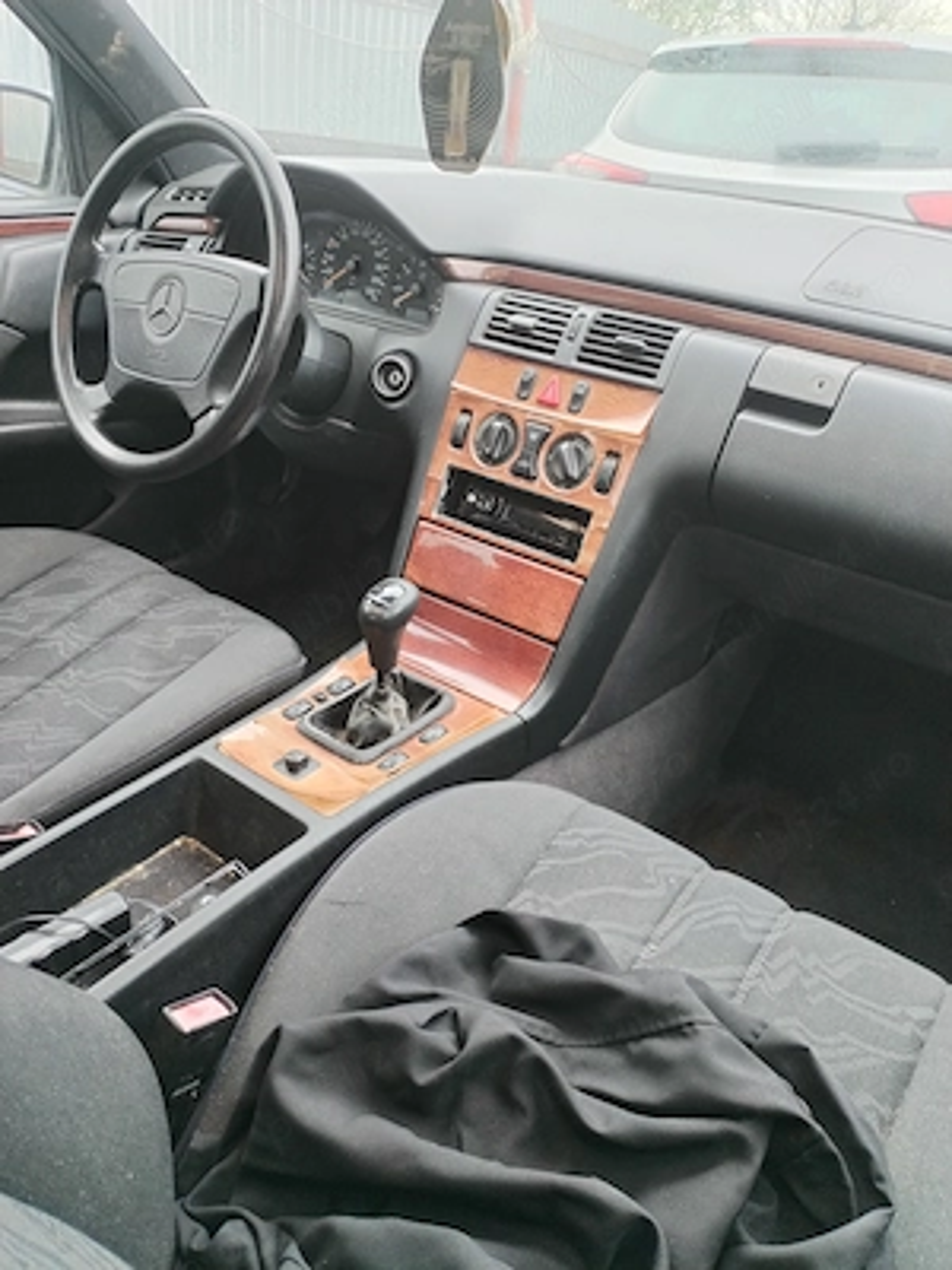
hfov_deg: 53.1
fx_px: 953
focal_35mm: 26
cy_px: 635
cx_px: 476
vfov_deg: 67.3
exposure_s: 1/33.3
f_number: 1.8
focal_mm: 4.75
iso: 176
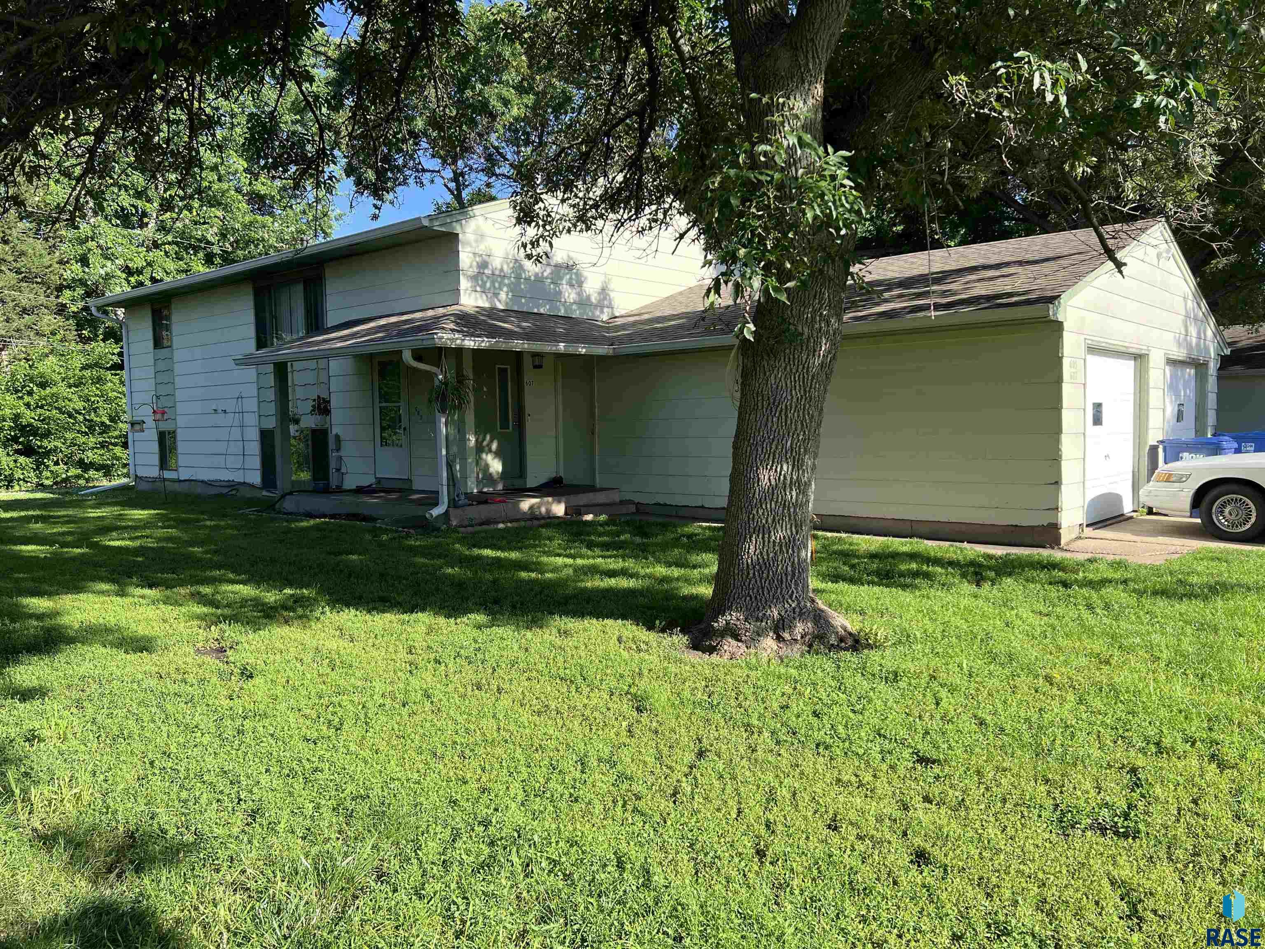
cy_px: 474
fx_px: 950
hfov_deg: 67.3
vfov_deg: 53.1
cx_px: 632
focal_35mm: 26
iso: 50
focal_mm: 5.7
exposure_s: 1/1100
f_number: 1.5
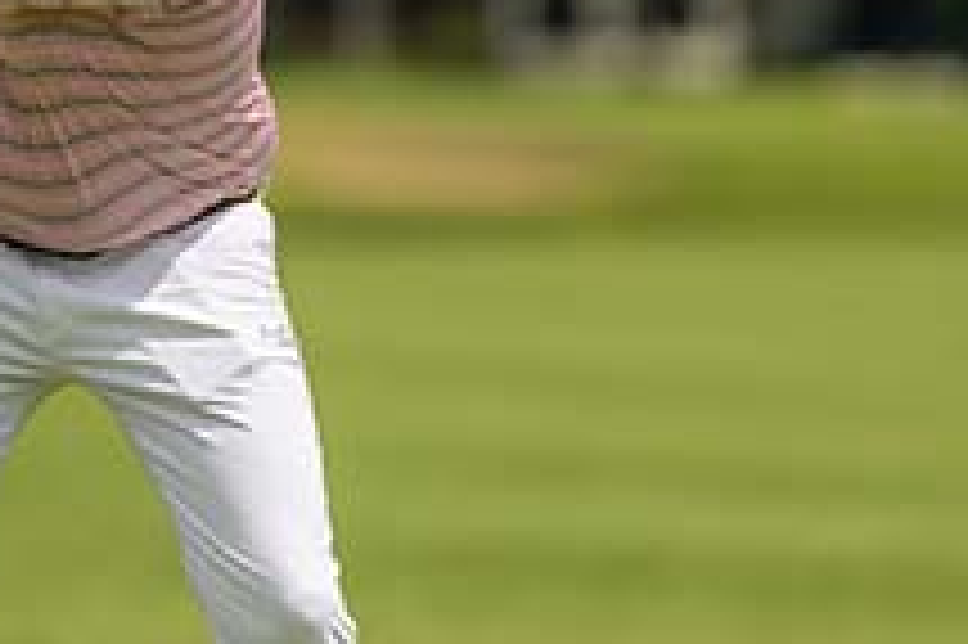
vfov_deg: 3.6
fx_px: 10210
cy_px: 0
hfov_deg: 5.4
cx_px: 504
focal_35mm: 380
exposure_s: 1/20000
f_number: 1.2
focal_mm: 85
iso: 100
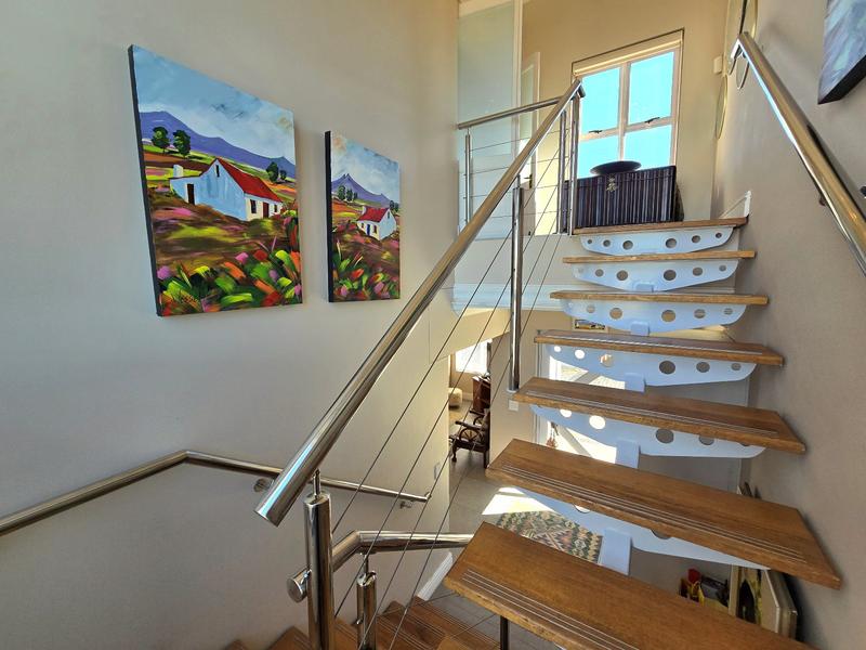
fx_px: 325
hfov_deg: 106.2
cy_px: 325
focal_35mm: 13
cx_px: 433
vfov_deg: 89.9
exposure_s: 1/208
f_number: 2.2
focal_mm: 2.2
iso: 50
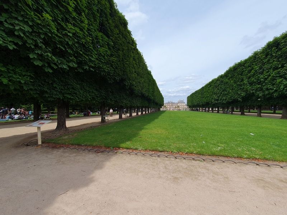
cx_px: 144
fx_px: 108
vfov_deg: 89.9
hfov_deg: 106.2
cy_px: 108
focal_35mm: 13
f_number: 2.2
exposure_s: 1/1128
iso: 50
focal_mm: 1.8
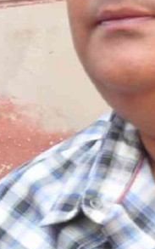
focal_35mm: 329
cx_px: -377
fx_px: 2225
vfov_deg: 6.4
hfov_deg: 3.8
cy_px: 226
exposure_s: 1/160
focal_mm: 28
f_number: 7.1
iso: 400
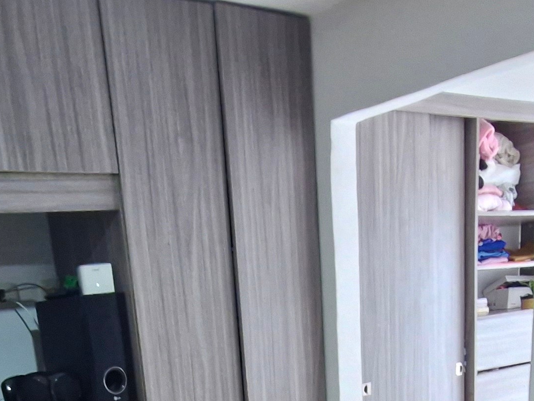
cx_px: 232
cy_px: 566
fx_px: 741
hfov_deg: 39.6
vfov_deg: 24.8
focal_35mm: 48
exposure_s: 1/40
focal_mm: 1.74
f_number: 2.2
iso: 320
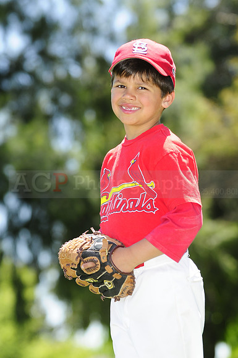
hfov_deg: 7.6
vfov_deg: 11.4
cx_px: 119
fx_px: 1790
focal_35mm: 180
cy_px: 179
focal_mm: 120
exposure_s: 1/640
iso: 200
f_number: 4
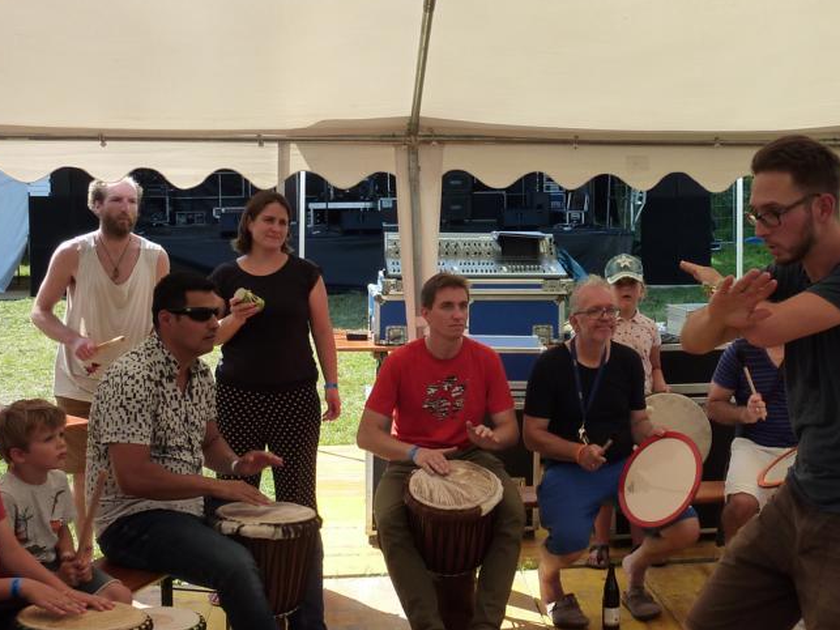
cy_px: 255
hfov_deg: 36.9
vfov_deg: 28.5
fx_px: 1237
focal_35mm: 51
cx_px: 589
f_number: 4
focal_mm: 5.3
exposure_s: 1/320
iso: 125
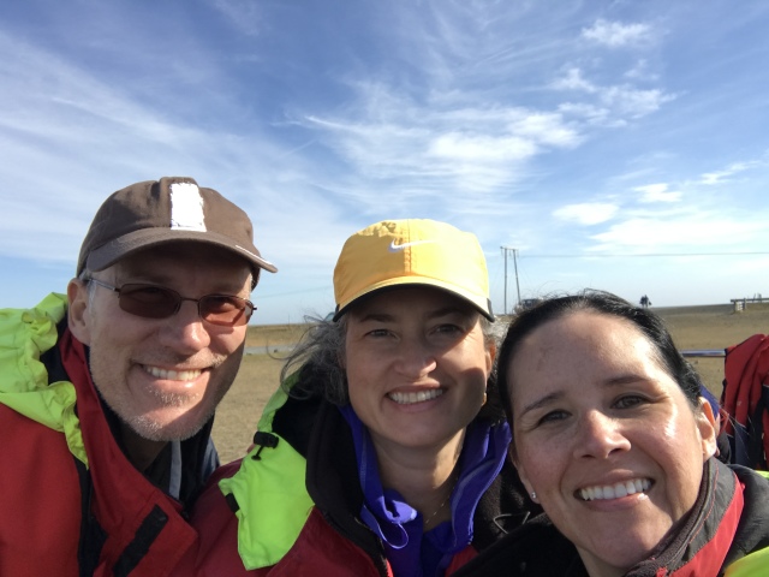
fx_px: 711
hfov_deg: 56.8
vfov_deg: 44.2
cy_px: 288
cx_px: 384
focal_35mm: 32
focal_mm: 2.87
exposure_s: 1/924
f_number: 2.2
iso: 25
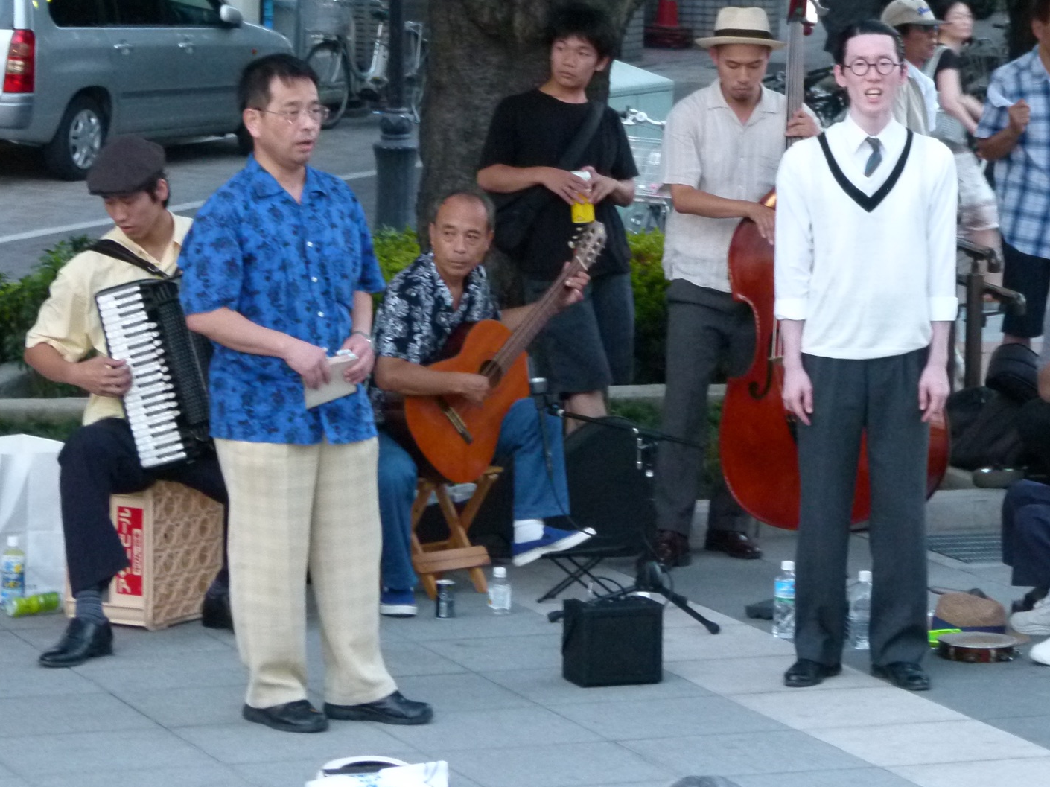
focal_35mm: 170
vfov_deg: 8.7
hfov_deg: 11.6
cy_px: 273
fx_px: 5156
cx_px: 713
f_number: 3.5
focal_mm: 21.1
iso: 400
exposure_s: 1/60
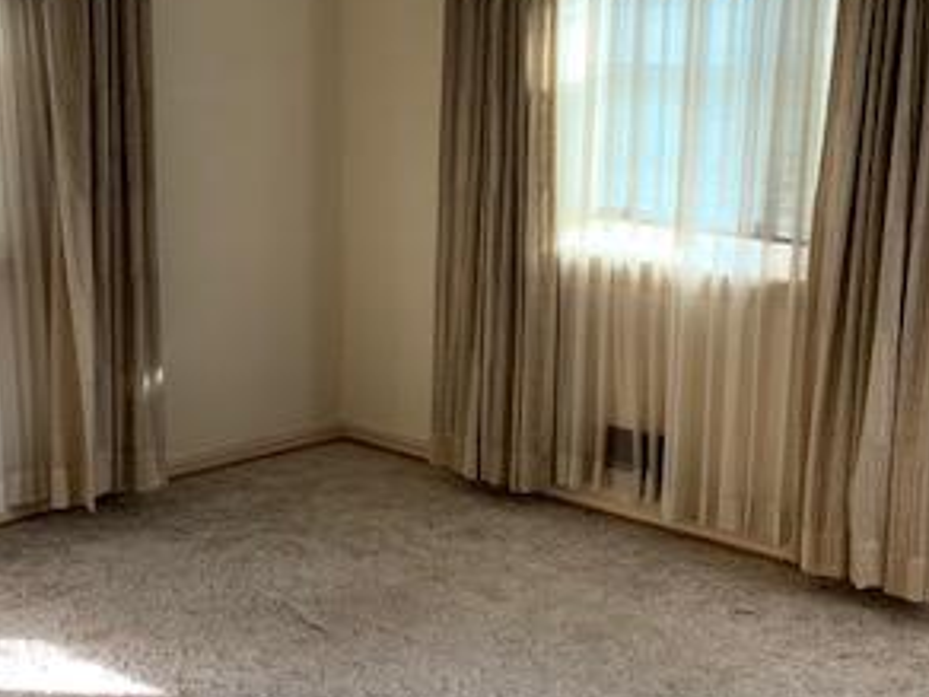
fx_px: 1530
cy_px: 360
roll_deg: -0.6
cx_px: 404
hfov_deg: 33.7
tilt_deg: -11.9
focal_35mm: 57
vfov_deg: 25.7
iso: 160
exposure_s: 1/60
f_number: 1.8
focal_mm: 4.25
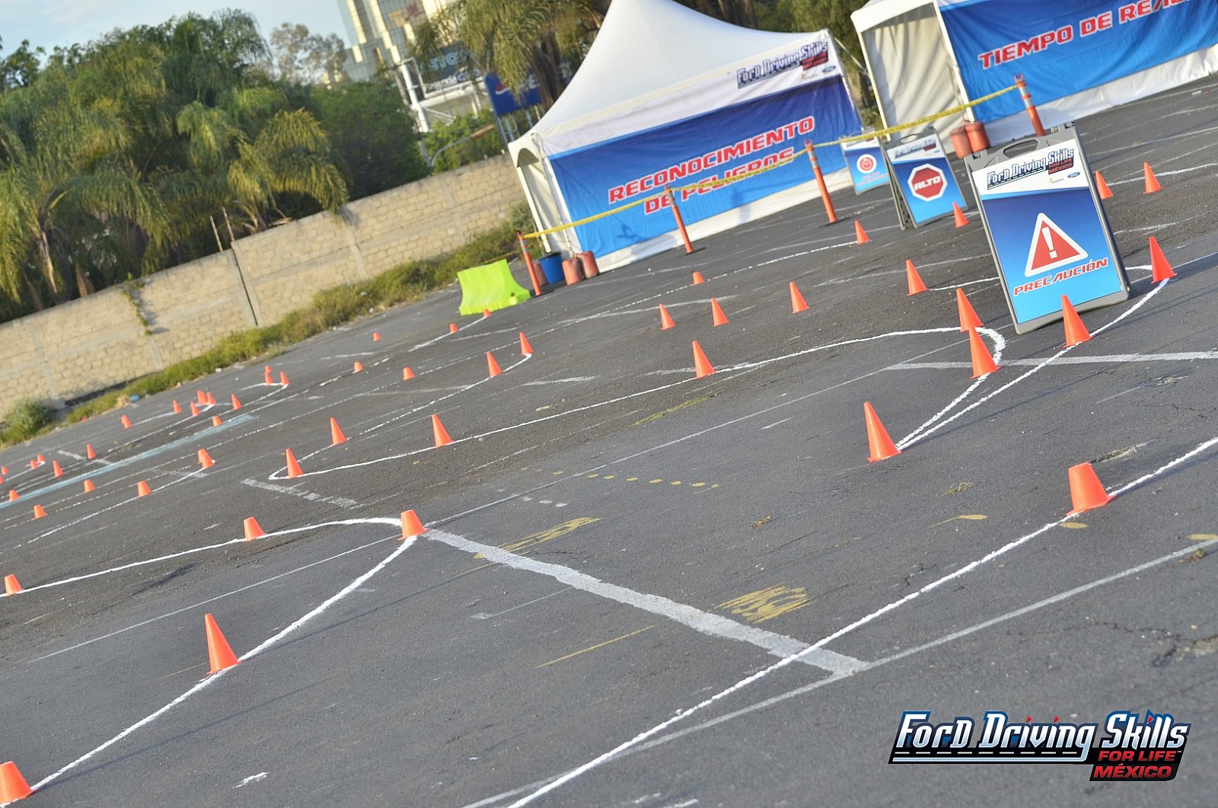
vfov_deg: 11.7
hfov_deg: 17.5
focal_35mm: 117
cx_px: 609
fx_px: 3952
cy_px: 404
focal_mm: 78
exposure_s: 1/250
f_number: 5.6
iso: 200
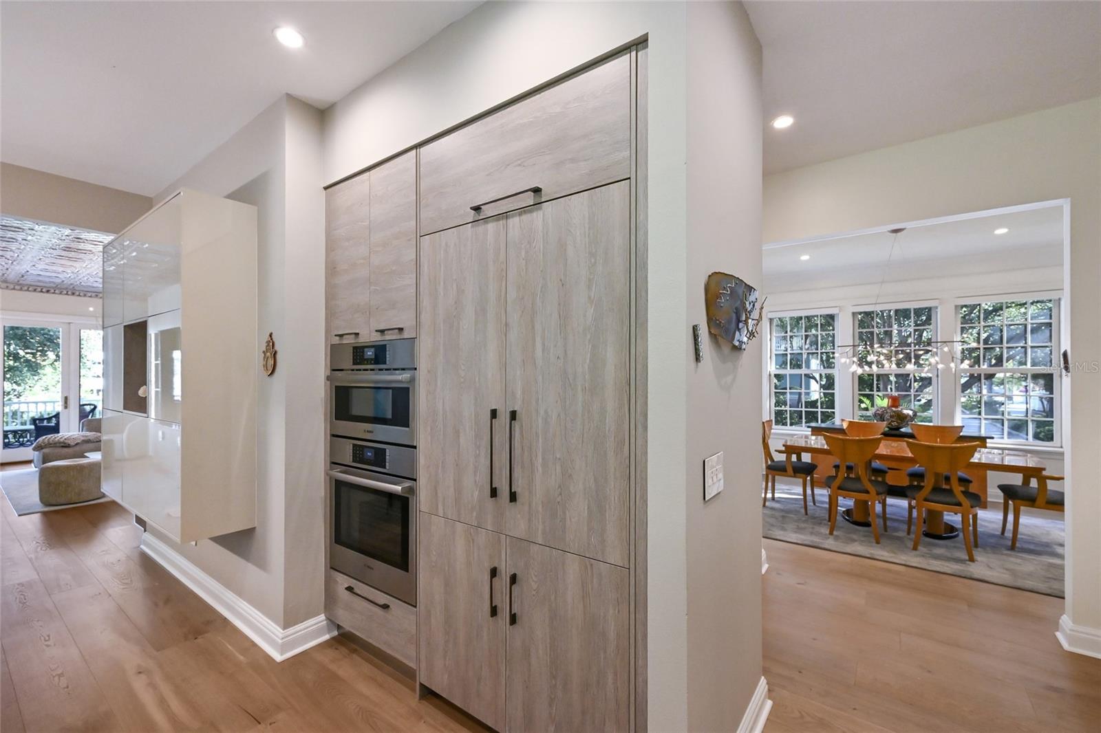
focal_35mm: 15
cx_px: 550
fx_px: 459
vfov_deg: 77.3
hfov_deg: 100.4
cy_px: 366
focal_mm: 15
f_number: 8
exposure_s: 1/320
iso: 3200
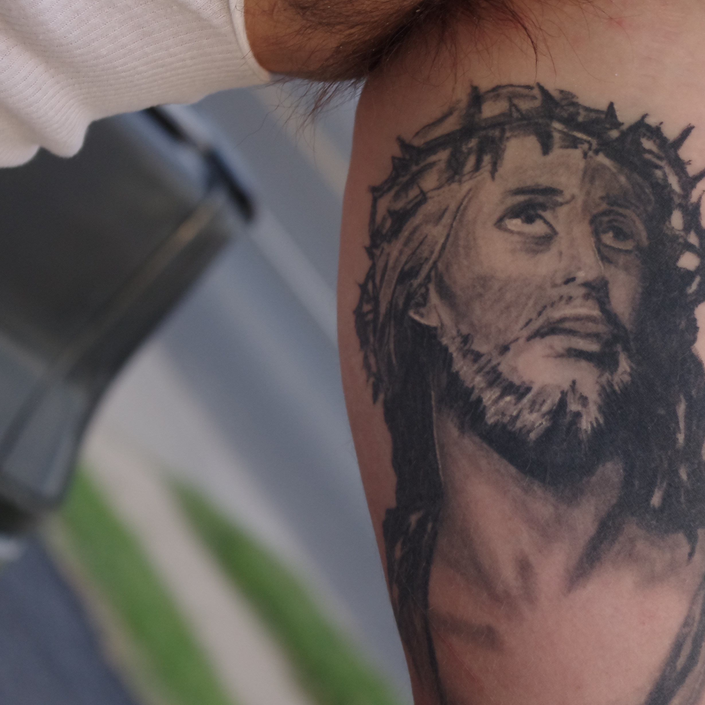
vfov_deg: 15.7
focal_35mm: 111
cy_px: 407
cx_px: 500
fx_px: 2558
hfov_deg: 15.6
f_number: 7.1
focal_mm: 50
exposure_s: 1/400
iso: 800
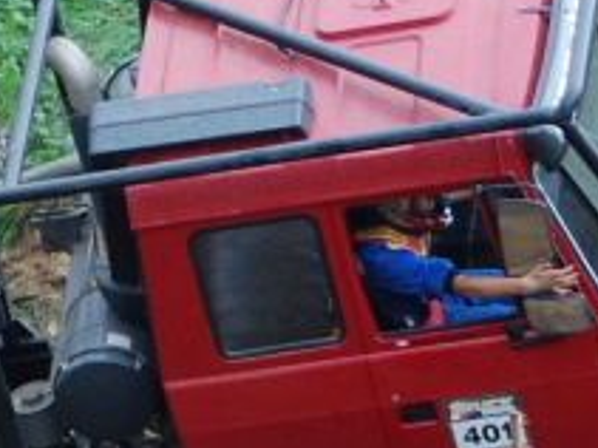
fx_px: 6492
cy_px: 177
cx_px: 181
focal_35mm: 376
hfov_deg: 5.3
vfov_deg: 4.0
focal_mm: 50
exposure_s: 1/100
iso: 400
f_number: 5.6
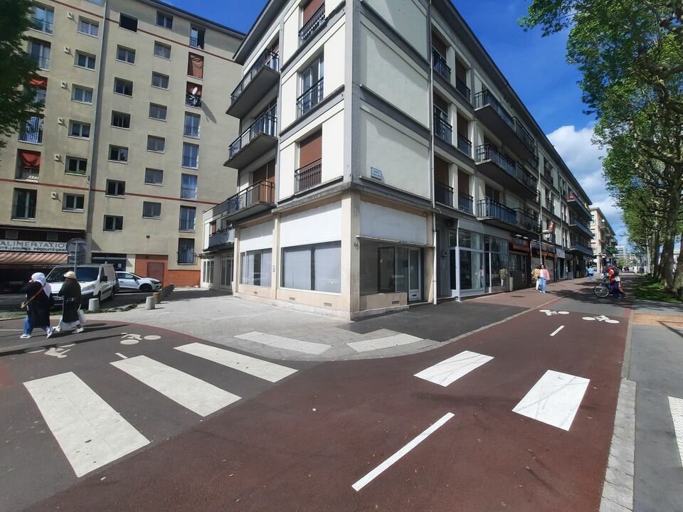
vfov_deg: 89.9
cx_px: 342
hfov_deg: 106.2
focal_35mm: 13
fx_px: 256
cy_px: 256
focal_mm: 1.74
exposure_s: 1/1869
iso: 40
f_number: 2.2
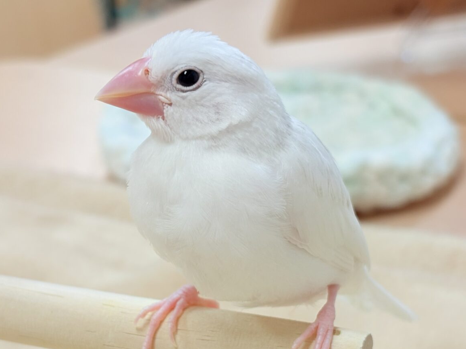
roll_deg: +1.6
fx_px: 727
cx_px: 228
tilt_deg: -23.6
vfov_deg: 27.0
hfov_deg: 35.5
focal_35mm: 54
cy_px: 180
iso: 32
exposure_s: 1/121
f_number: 1.6
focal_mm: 5.96
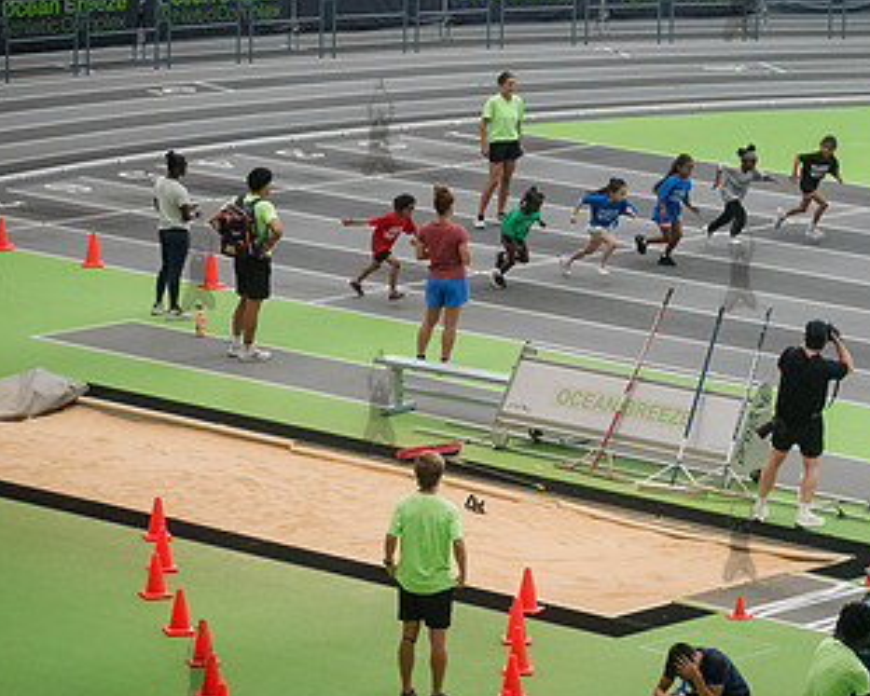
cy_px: 261
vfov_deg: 7.4
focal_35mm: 210
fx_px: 5409
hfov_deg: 9.2
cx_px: 739
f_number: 4
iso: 6400
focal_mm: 120
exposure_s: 1/2000
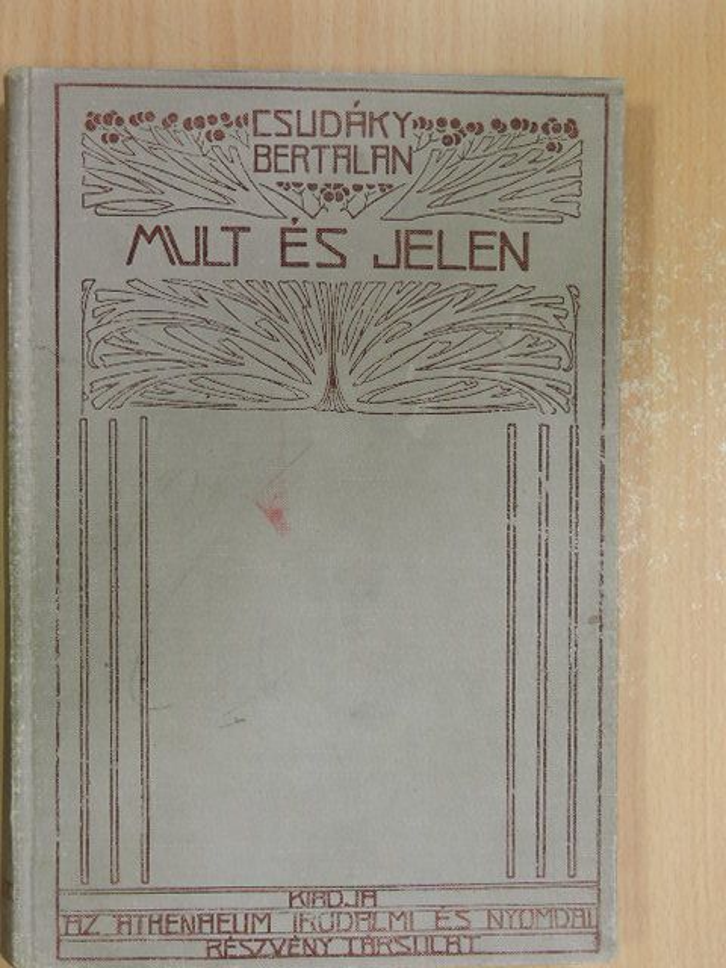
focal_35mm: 55
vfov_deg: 34.9
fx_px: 1538
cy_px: 484
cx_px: 363
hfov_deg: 26.6
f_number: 4
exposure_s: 1/13
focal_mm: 9.9
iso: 400
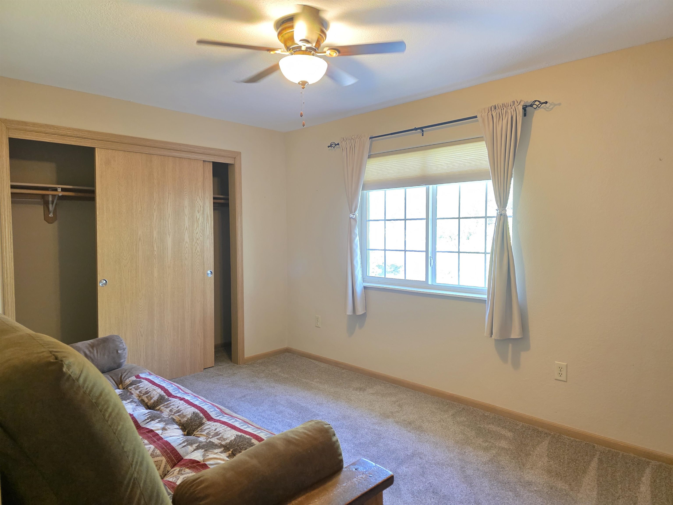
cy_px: 252
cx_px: 336
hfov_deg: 73.9
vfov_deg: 58.9
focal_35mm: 23
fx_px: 447
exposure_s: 1/120
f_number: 1.7
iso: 800
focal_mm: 6.3
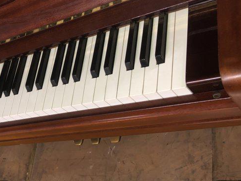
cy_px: 90
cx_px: 36
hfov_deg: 33.5
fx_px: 383
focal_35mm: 55
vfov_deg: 26.6
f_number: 1.8
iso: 50
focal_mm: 3.99
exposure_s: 1/10
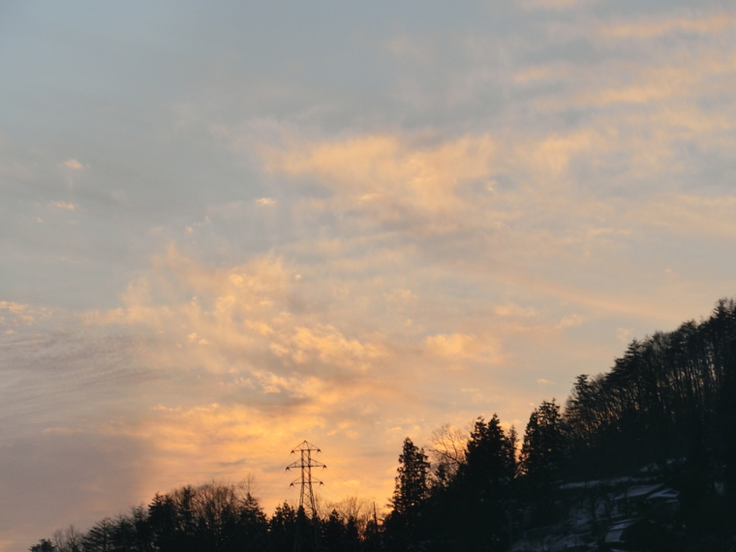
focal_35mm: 201
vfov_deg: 7.4
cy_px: 265
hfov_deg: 9.8
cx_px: 384
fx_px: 4274
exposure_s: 1/250
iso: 80
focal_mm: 34
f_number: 5.9
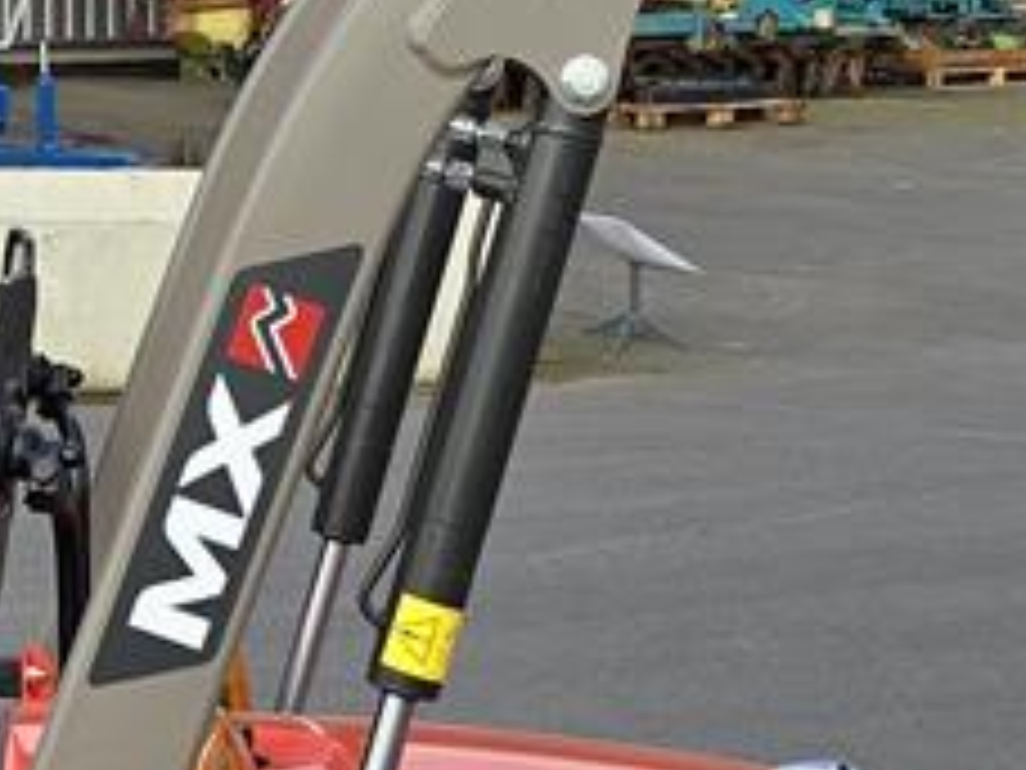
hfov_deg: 13.3
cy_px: 320
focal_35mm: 145
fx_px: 4298
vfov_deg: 10.2
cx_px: -158
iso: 12
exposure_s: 1/253
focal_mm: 6.3
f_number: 1.7
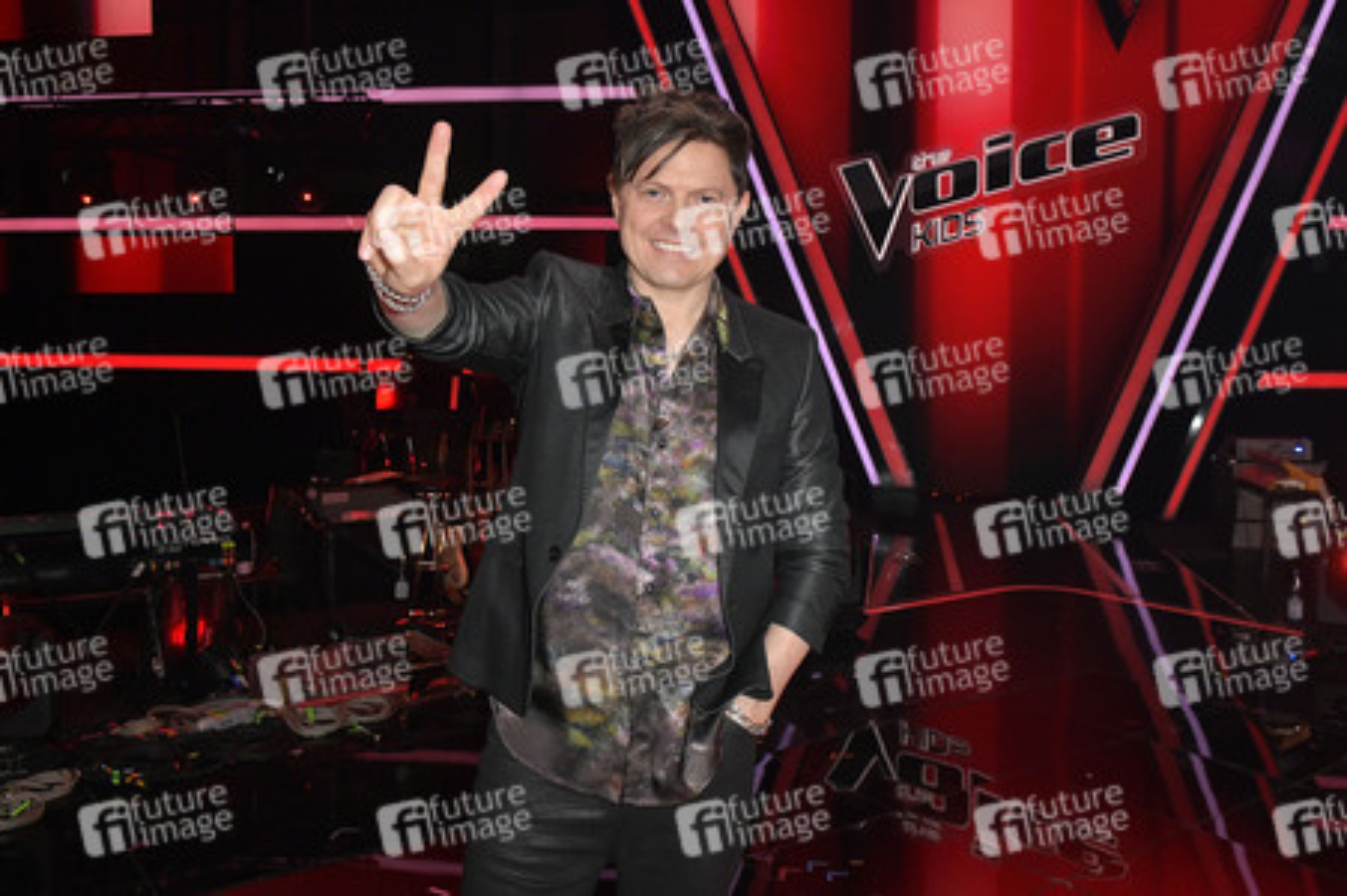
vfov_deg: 44.9
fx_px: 1084
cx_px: 674
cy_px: 448
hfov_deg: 63.7
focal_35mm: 29
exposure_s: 1/200
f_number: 7.1
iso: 2500
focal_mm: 29
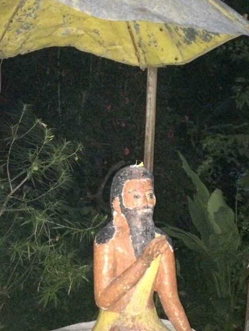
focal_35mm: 50
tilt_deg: -5.5
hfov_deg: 29.1
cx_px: 106
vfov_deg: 38.2
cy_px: 168
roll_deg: -1.8
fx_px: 480
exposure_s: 1/17
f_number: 2.2
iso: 1600
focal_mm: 4.15
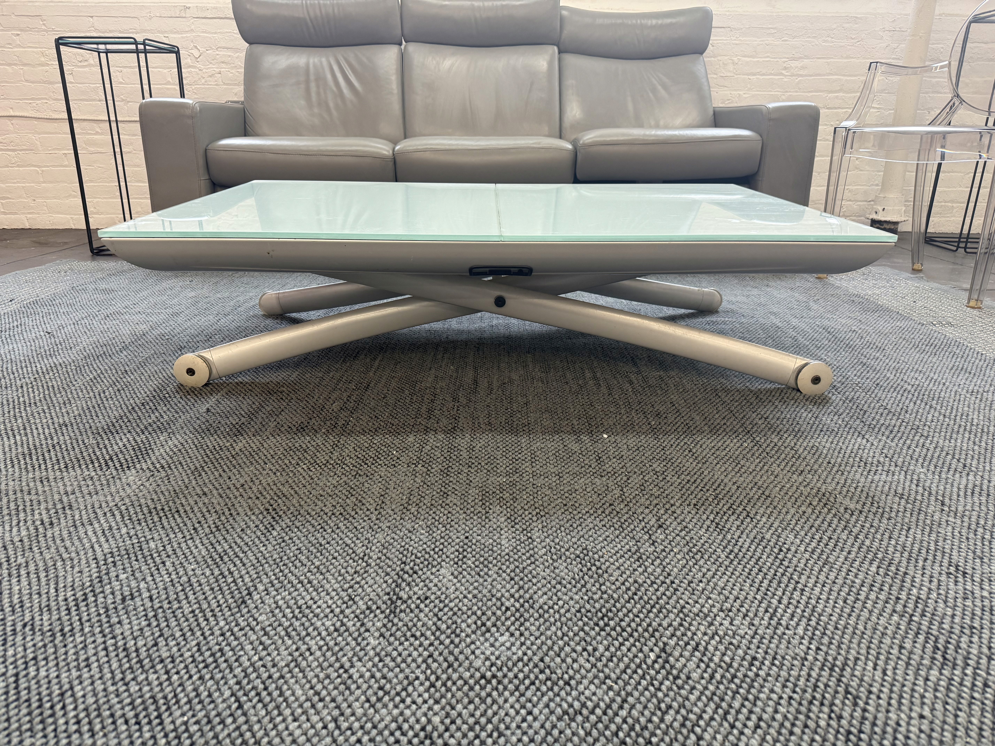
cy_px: 373
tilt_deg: -18.9
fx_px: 690
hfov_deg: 71.6
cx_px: 498
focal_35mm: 24
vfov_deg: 56.8
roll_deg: -0.1
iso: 200
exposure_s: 1/120
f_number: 1.78
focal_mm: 6.76
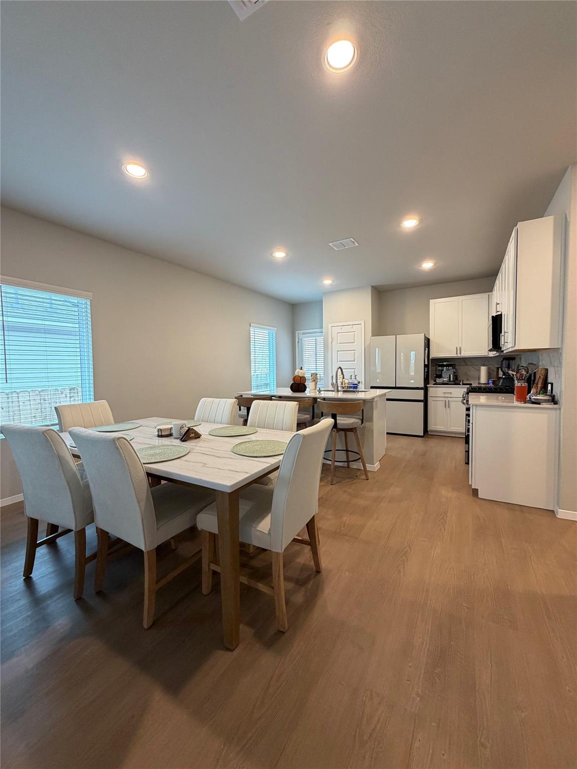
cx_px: 288
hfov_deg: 85.7
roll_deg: +0.1
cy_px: 384
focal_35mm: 14
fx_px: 311
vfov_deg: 102.1
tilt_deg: -2.7
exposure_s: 1/60
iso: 200
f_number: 2.2
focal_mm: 2.22
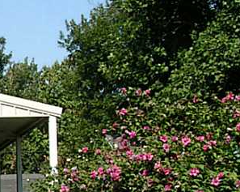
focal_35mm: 100
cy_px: 139
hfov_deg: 17.8
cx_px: -81
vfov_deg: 15.3
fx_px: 710
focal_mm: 5.8
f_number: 5.6
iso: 50
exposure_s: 1/250
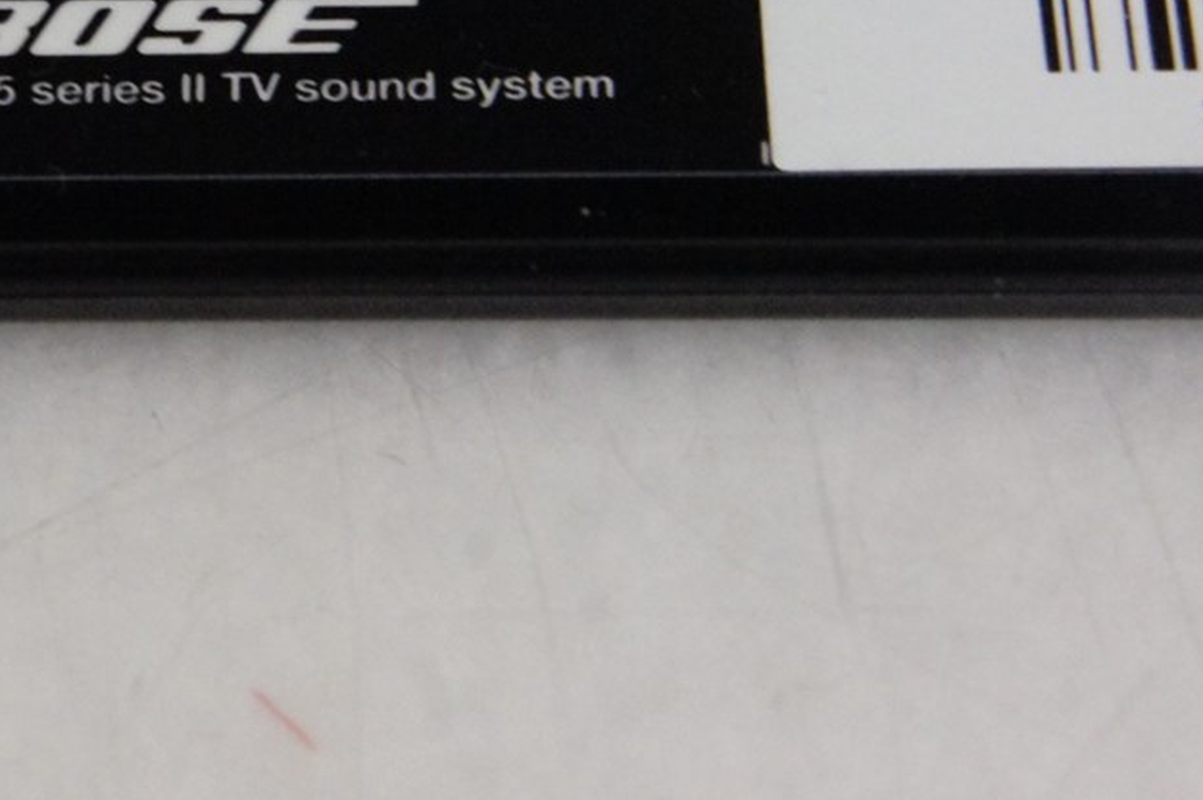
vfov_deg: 8.6
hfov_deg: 12.9
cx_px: 88
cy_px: 93
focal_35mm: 158
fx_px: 5273
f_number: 10
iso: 6400
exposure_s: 1/40
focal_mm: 55
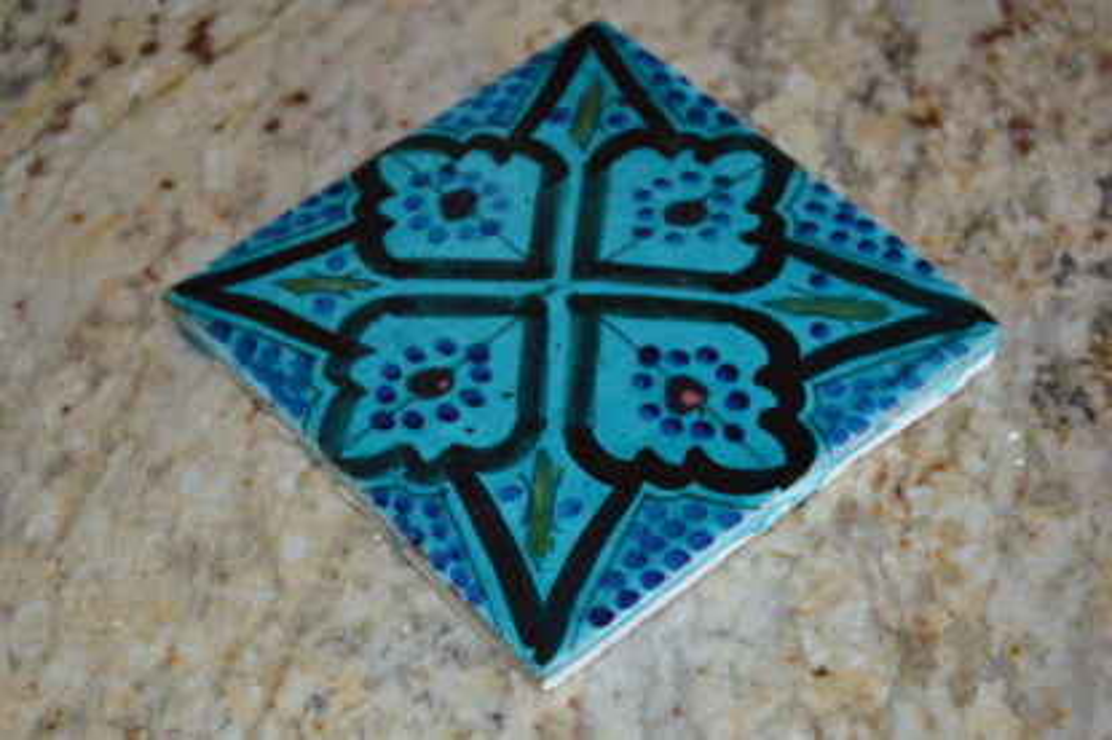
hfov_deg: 24.6
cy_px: 370
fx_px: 2546
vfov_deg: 16.5
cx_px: 556
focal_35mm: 82
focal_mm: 55
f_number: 5.6
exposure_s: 1/60
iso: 800
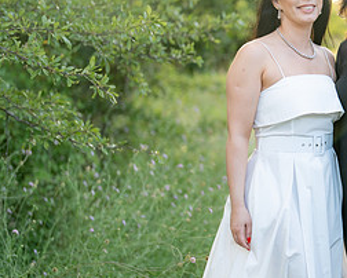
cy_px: 111
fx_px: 1110
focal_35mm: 108
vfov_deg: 14.3
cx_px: 350
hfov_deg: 17.3
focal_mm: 50
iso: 100
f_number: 1.2
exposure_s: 1/1000
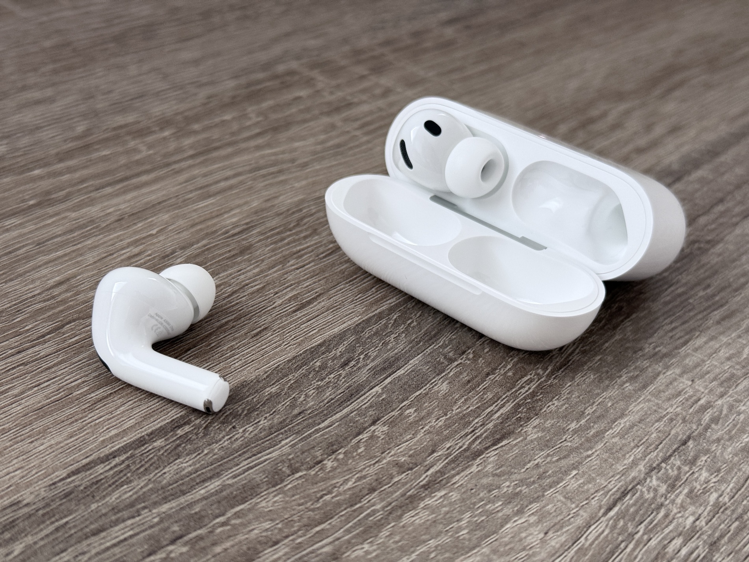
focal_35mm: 48
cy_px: 281
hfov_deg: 39.7
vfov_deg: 30.3
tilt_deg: -35.3
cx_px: 374
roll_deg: -5.4
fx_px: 1039
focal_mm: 6.76
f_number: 1.78
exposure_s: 1/60
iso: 100
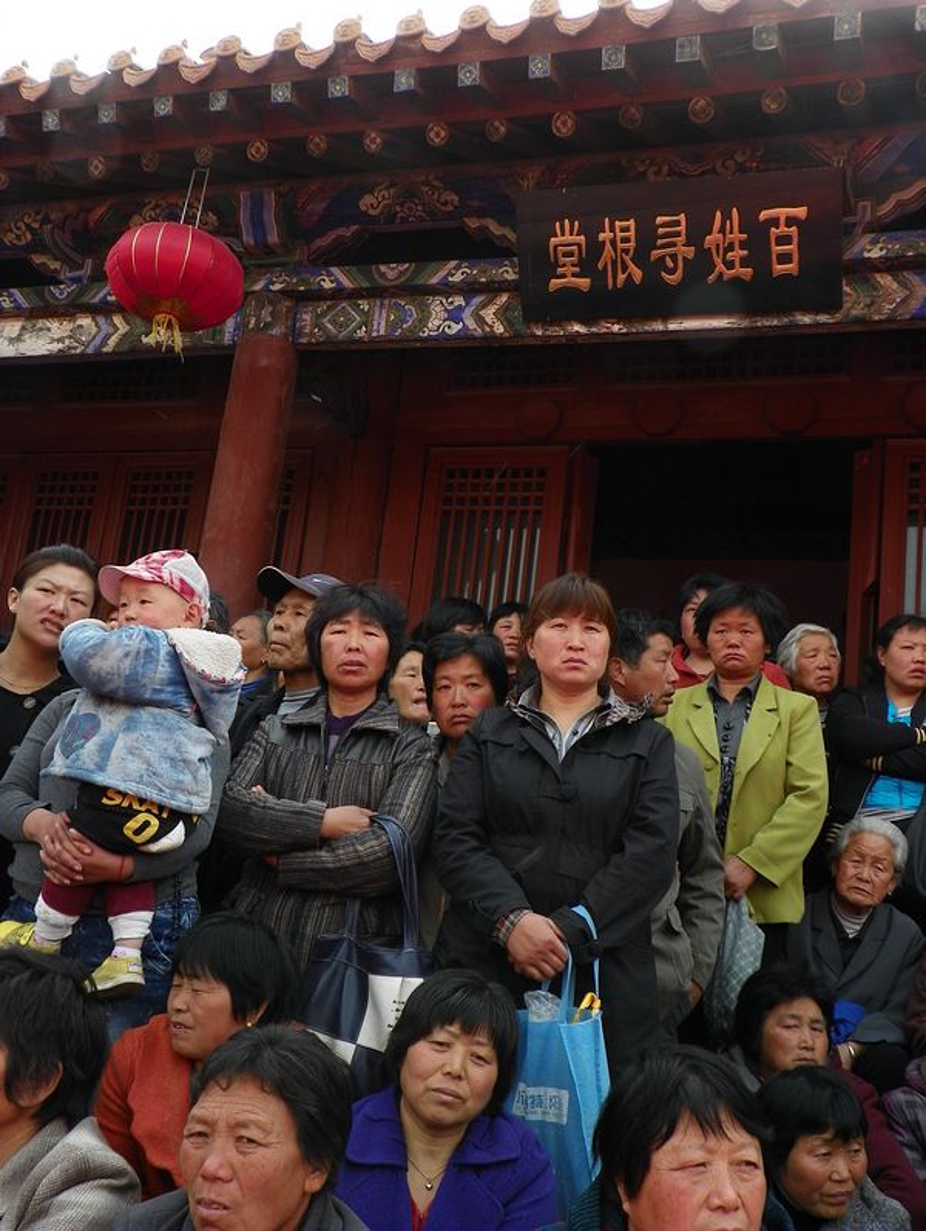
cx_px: 463
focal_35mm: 37
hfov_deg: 38.7
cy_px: 616
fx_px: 1318
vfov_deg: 50.1
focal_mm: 6.6
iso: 64
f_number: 4.5
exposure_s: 1/80
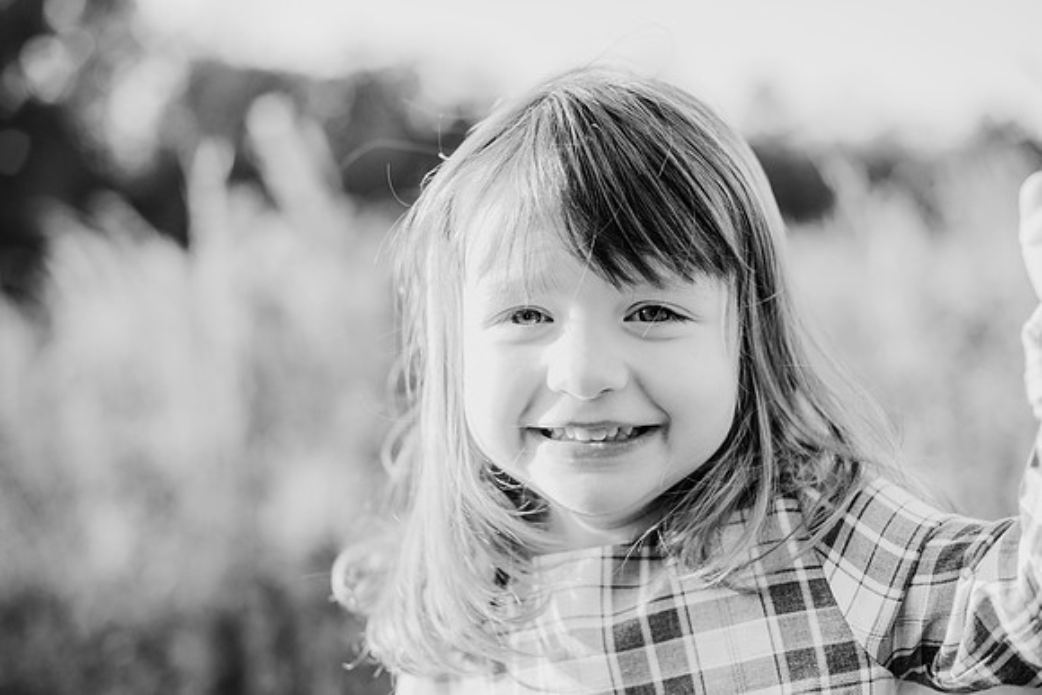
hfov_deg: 39.6
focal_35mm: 50
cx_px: 521
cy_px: 348
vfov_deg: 27.0
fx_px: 1447
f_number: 2.8
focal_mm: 50
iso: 500
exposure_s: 1/1000
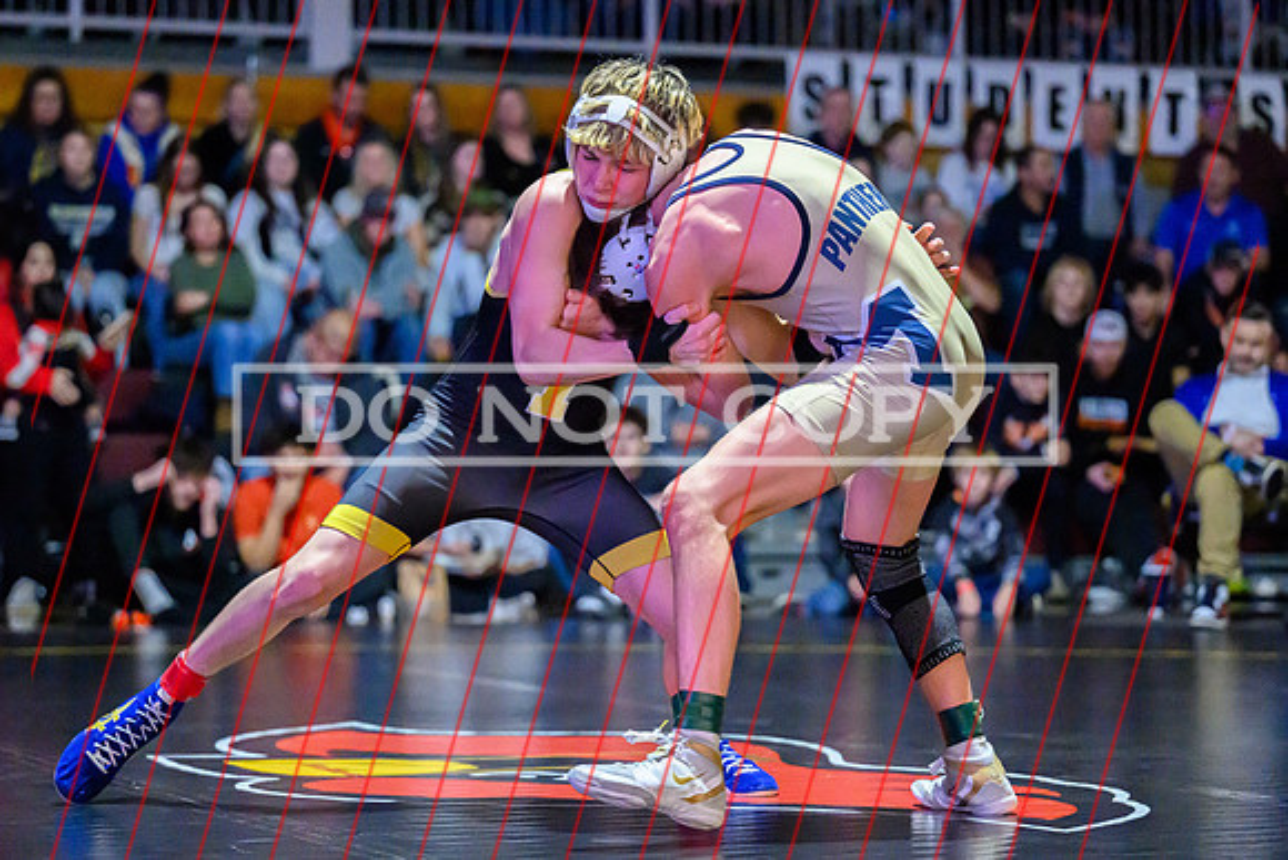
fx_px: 3967
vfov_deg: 12.4
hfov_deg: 18.4
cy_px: 469
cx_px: 563
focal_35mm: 111
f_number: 2.8
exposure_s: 1/640
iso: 20000
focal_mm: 98
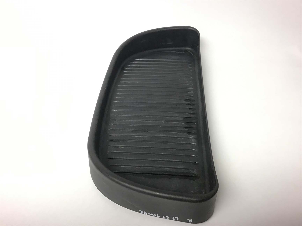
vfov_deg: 45.4
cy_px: 113
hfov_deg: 58.3
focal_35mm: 31
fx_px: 270
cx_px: 151
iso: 64
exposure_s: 1/33
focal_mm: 3.3
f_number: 2.4
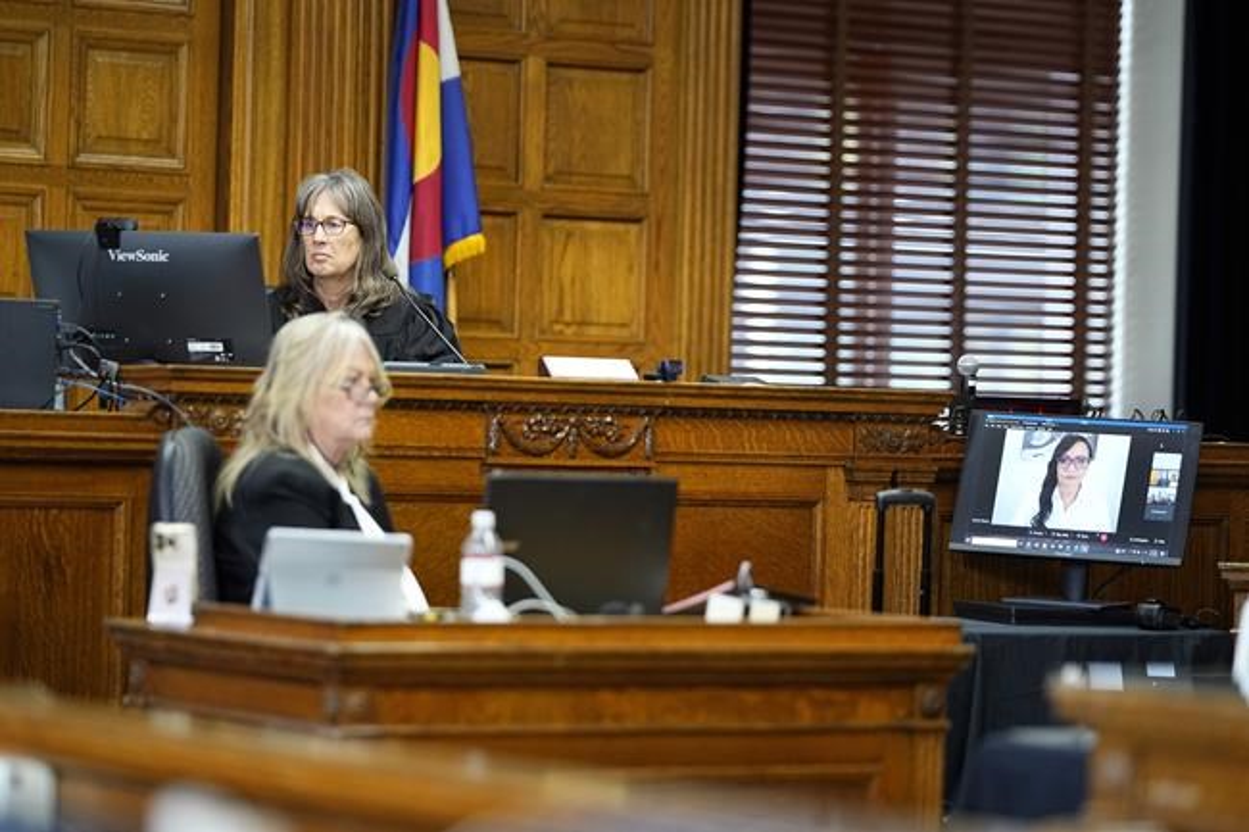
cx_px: 624
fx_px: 4682
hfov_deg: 15.2
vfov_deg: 10.2
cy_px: 416
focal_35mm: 135
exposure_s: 1/400
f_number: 1.8
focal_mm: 135
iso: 2500
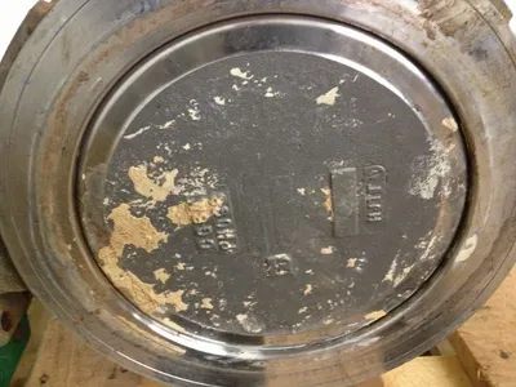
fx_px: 522
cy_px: 194
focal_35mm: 35
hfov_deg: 52.6
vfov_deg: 40.7
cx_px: 258
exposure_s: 1/20
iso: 320
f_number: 2.4
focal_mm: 4.28
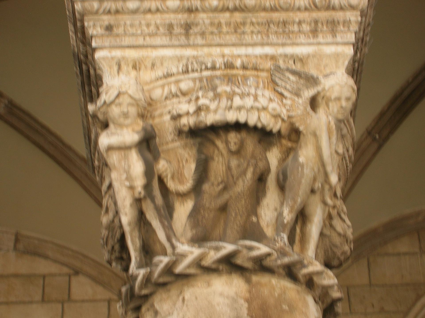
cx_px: 212
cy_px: 159
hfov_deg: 20.9
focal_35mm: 94
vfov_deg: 15.7
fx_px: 1153
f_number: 7.9
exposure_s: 1/41.3
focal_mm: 15.7
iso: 50
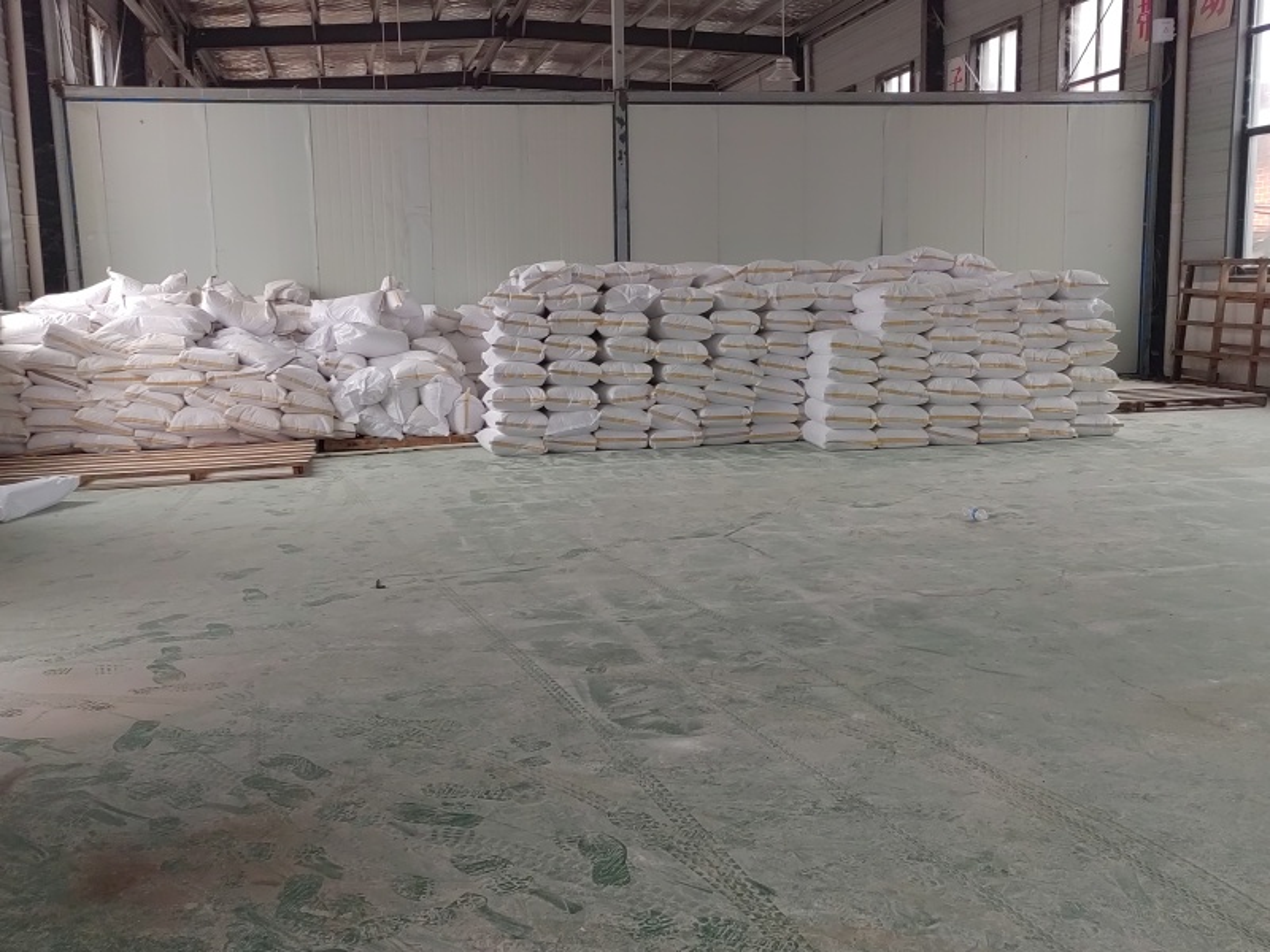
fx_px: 1284
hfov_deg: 52.6
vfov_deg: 40.7
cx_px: 635
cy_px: 476
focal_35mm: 35
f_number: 1.9
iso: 80
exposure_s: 1/50
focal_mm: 5.52
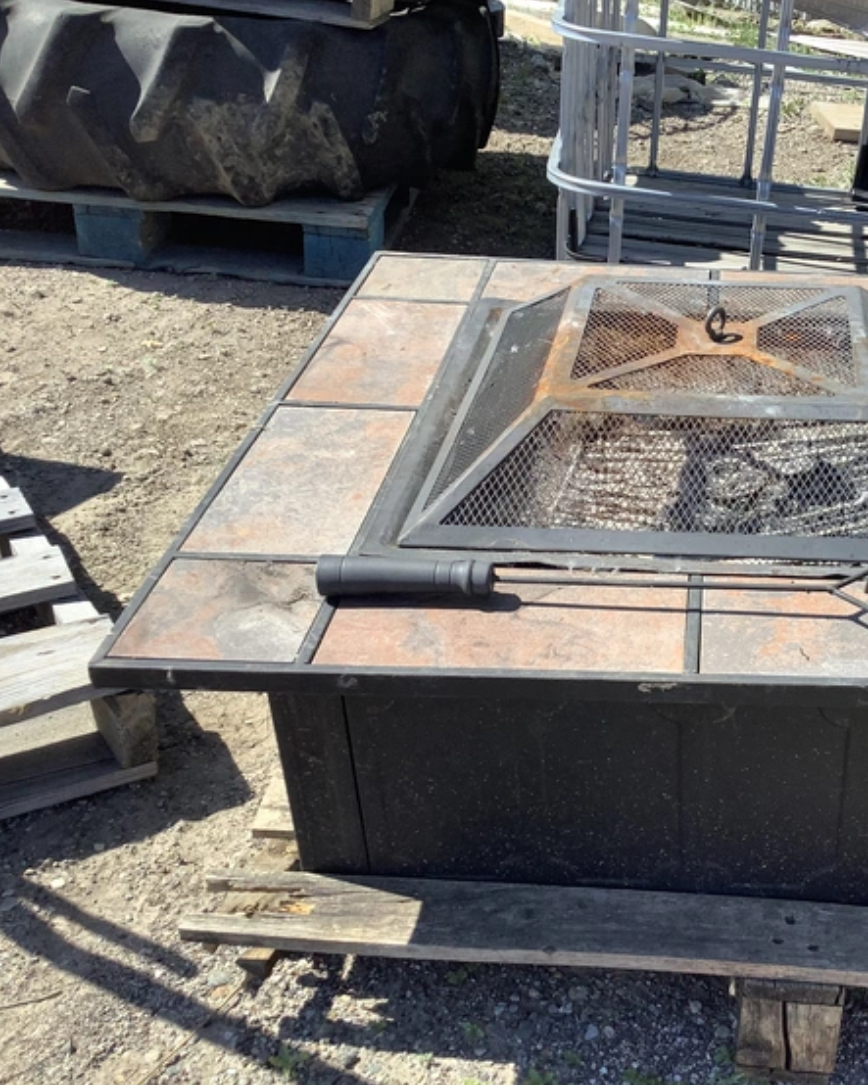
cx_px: 713
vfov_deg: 44.8
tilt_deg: -28.8
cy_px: 547
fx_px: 1317
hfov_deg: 35.1
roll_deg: -5.7
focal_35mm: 41
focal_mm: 3.3
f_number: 2.4
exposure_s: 1/776
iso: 25
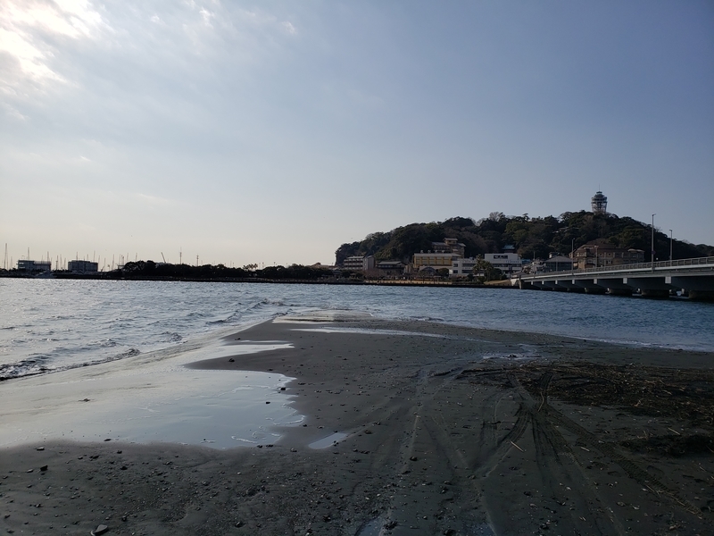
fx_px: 536
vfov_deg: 53.1
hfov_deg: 67.3
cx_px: 357
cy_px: 268
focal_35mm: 26
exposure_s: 1/4462
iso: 50
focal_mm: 4.3
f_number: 2.4
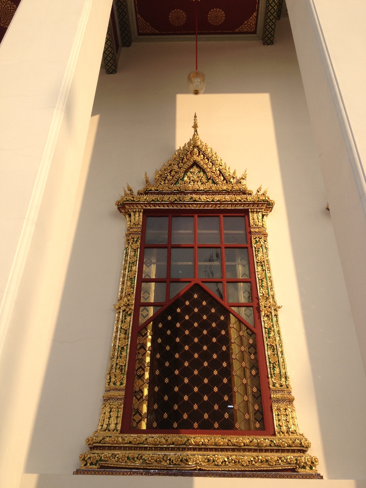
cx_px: 183
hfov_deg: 40.7
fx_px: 493
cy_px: 244
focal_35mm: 35
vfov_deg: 52.6
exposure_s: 1/1104
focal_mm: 4.28
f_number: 2.4
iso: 64
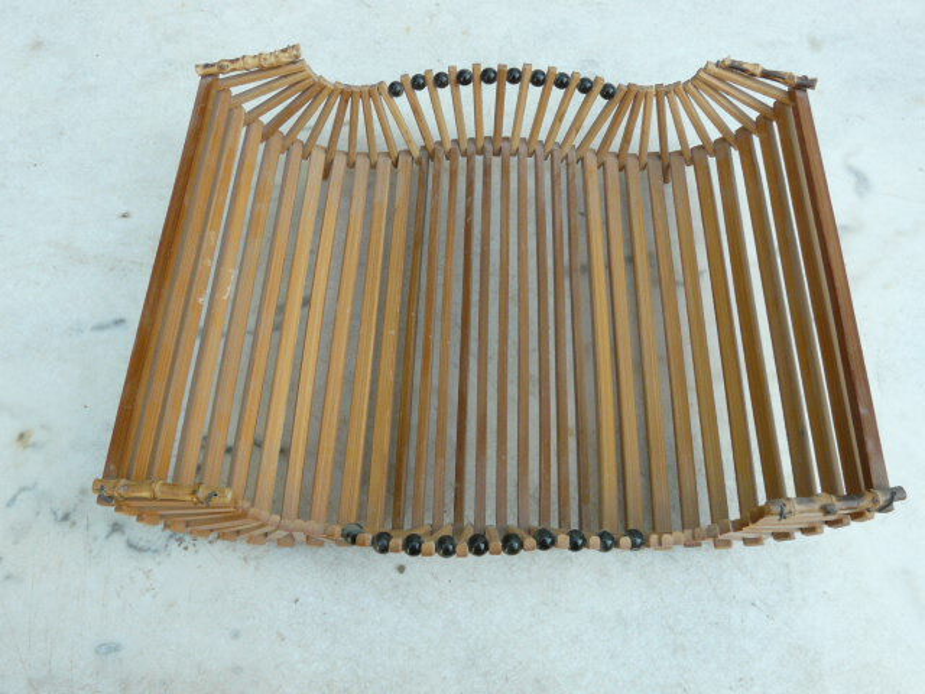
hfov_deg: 63.4
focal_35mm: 28
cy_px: 347
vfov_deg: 49.7
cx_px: 462
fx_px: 748
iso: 200
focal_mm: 4.6
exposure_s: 1/40
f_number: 8
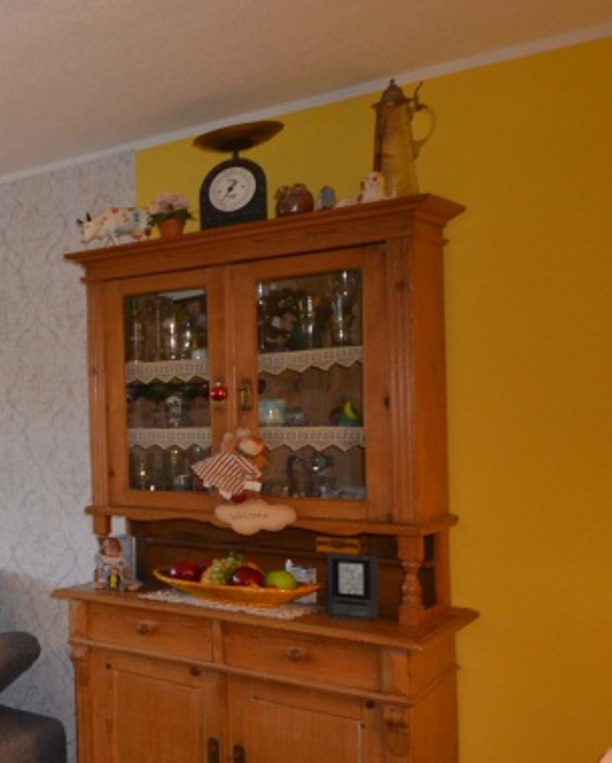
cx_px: -332
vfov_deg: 47.8
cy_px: 418
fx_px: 859
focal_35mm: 38
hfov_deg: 26.6
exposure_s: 1/60
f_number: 4
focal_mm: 10
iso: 500
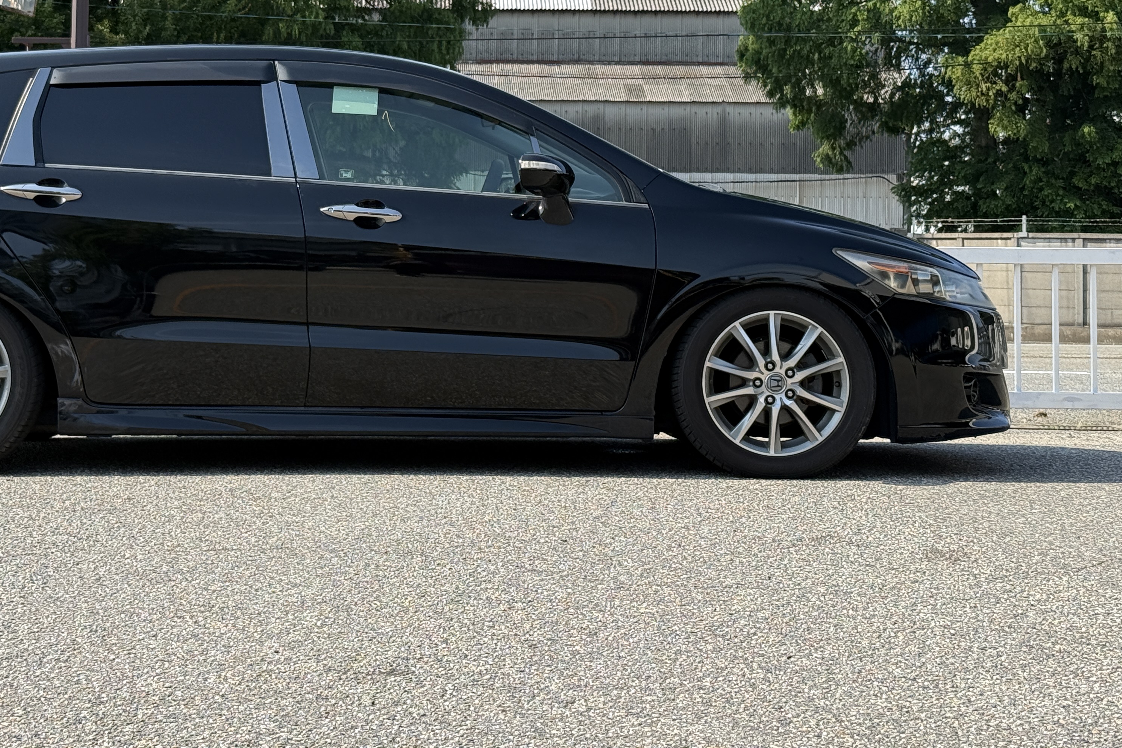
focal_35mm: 68
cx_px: 363
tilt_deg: +3.1
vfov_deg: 19.9
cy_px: 176
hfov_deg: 29.4
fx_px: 2119
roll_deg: -0.8
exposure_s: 1/2865
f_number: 1.78
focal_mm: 6.76
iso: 80
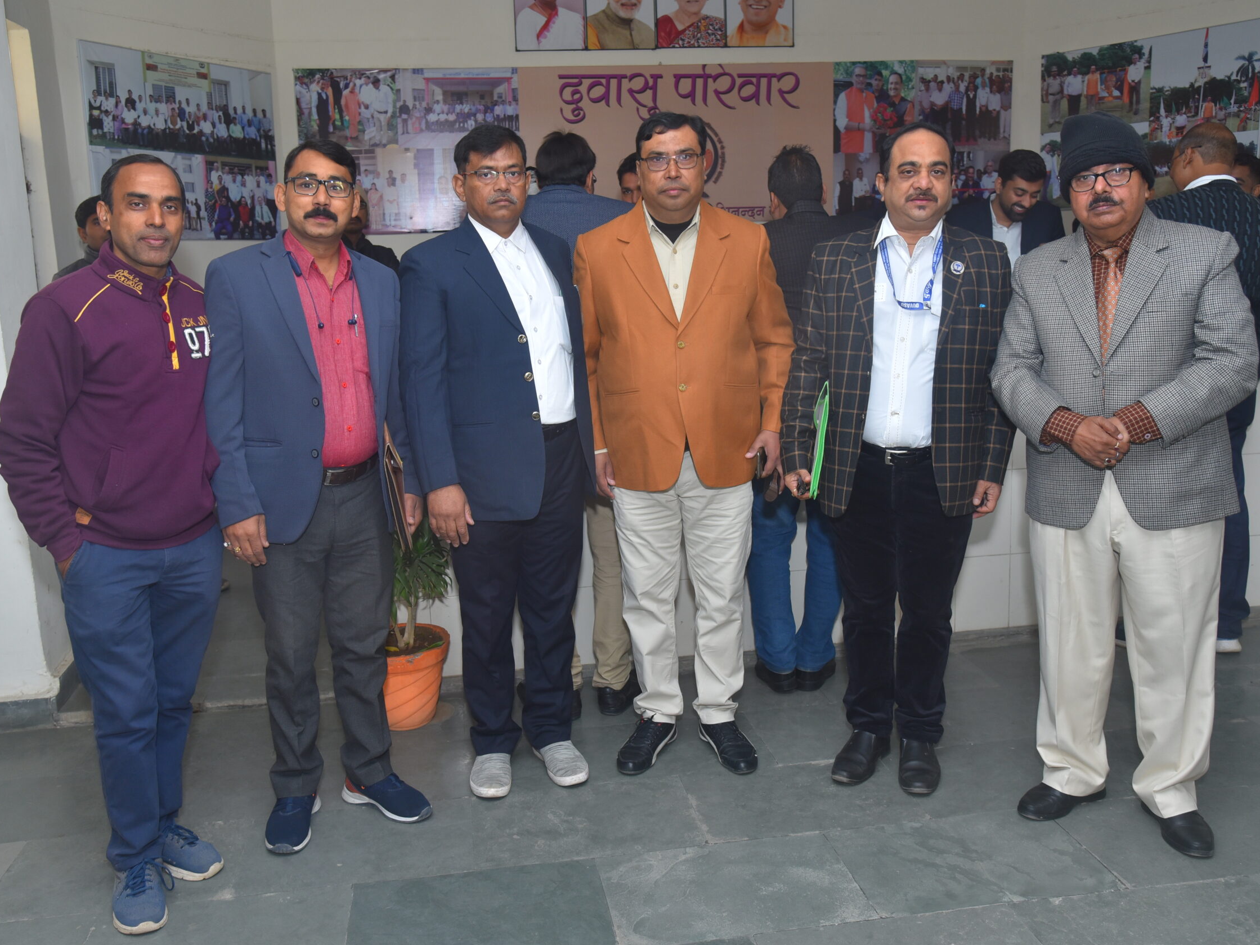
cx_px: 607
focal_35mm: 33
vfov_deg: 42.9
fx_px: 1201
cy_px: 472
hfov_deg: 55.3
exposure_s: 1/125
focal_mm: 30
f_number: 5
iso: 500
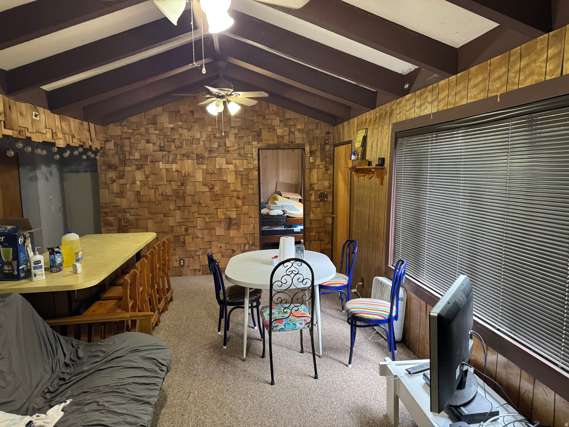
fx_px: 394
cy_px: 214
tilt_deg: -5.1
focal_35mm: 24
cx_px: 284
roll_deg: +0.2
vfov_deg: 56.8
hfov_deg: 71.6
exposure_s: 1/60
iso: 500
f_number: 1.78
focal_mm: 6.76
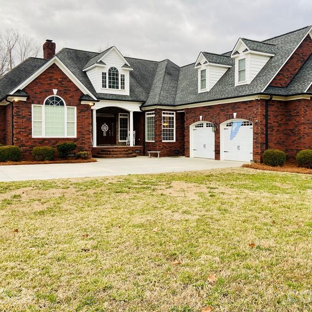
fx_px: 347
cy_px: 145
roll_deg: +0.5
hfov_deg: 48.1
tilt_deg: -0.2
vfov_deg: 48.4
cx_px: 191
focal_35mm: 34
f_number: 1.8
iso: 32
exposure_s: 1/142
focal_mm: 4.25
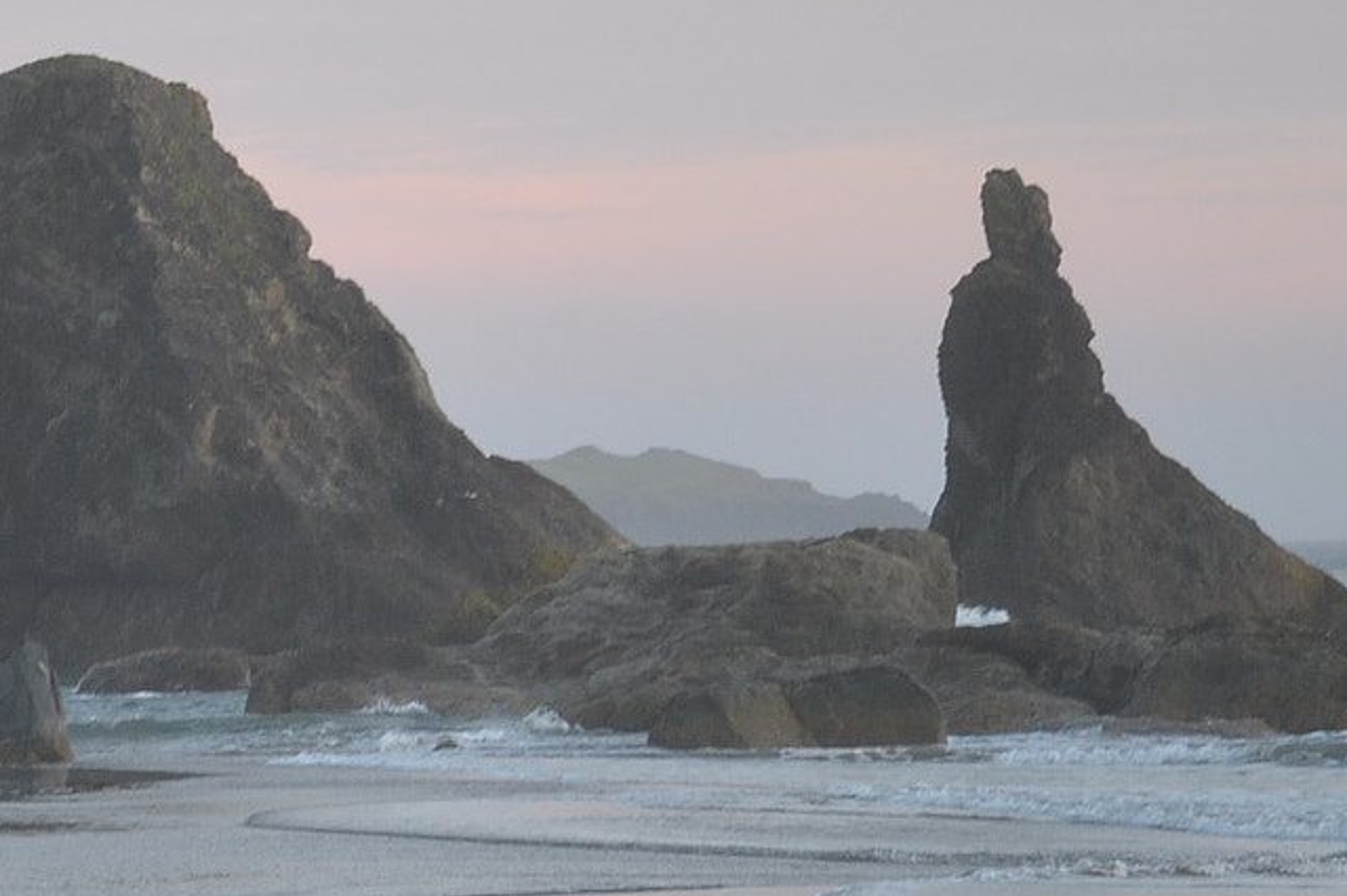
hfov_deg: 9.9
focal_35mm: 206
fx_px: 7713
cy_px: 726
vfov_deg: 6.6
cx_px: -55
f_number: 4
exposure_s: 1/60
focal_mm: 55
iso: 400
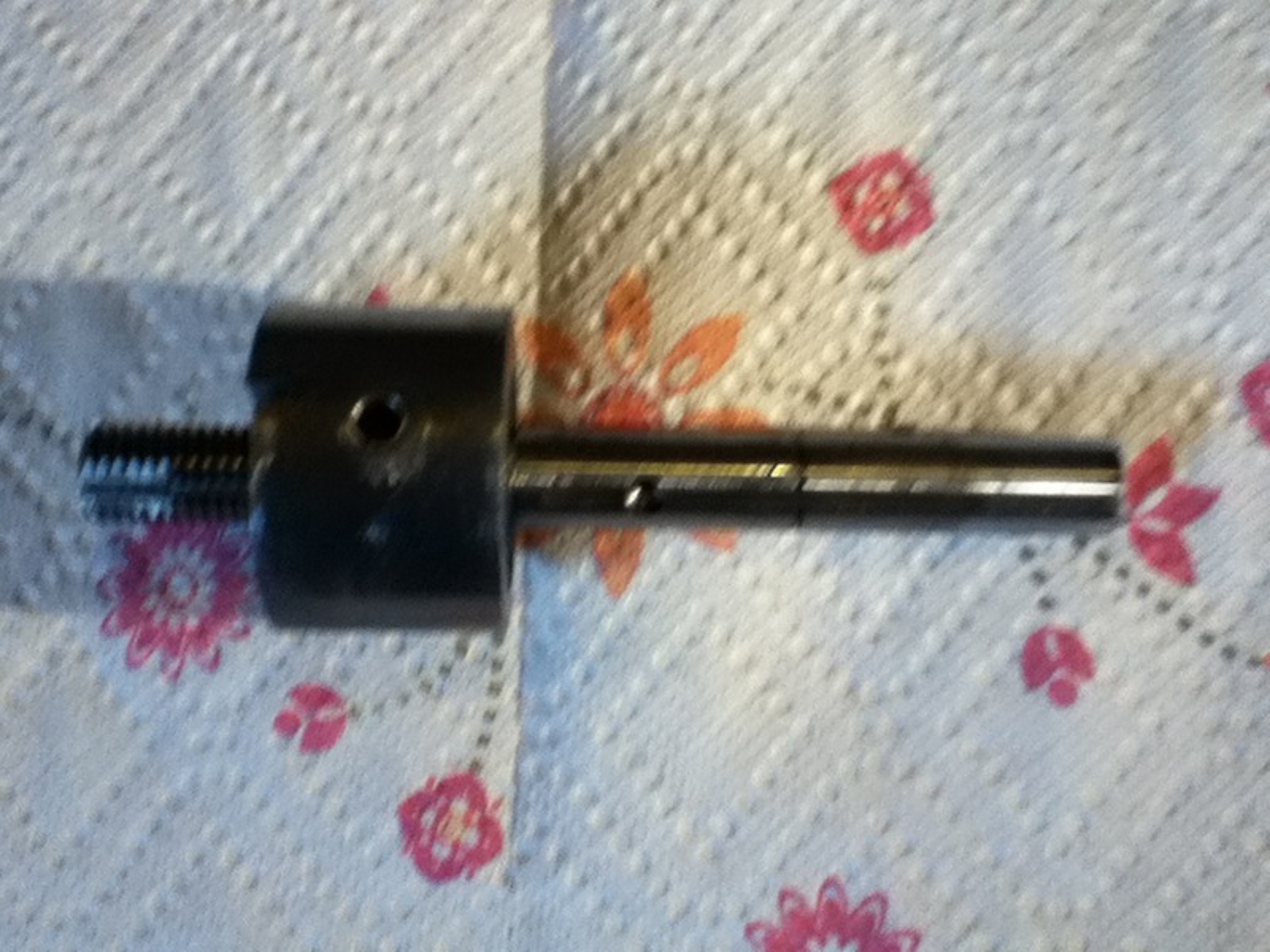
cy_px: 476
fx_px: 1174
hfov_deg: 56.8
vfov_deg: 44.2
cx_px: 635
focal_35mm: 32
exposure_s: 1/30
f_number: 2.4
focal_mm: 3.85
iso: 100
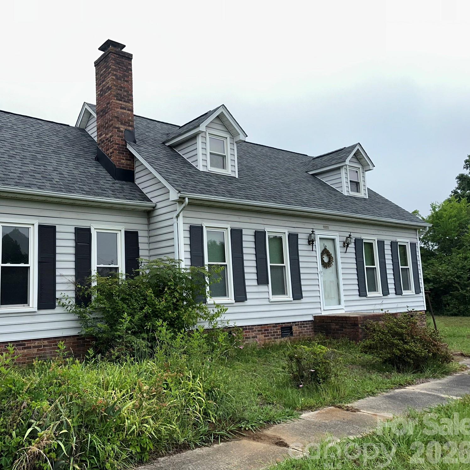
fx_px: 445
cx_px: 156
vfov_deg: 55.6
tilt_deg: +7.1
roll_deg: +2.5
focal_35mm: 29
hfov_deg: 54.5
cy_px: 234
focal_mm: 6.86
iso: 100
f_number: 1.78
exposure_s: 1/564
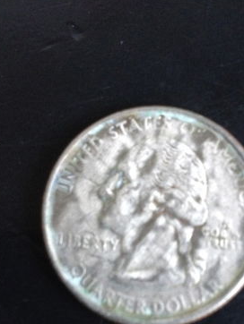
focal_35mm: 58
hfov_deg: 25.1
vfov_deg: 32.9
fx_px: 544
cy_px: 220
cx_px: 160
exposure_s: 1/20
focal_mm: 4.28
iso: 400
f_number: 2.4
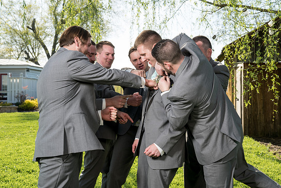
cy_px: 87
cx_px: 154
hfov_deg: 38.1
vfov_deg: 25.9
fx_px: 407
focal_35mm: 52
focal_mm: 47
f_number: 5.6
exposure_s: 1/200
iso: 100
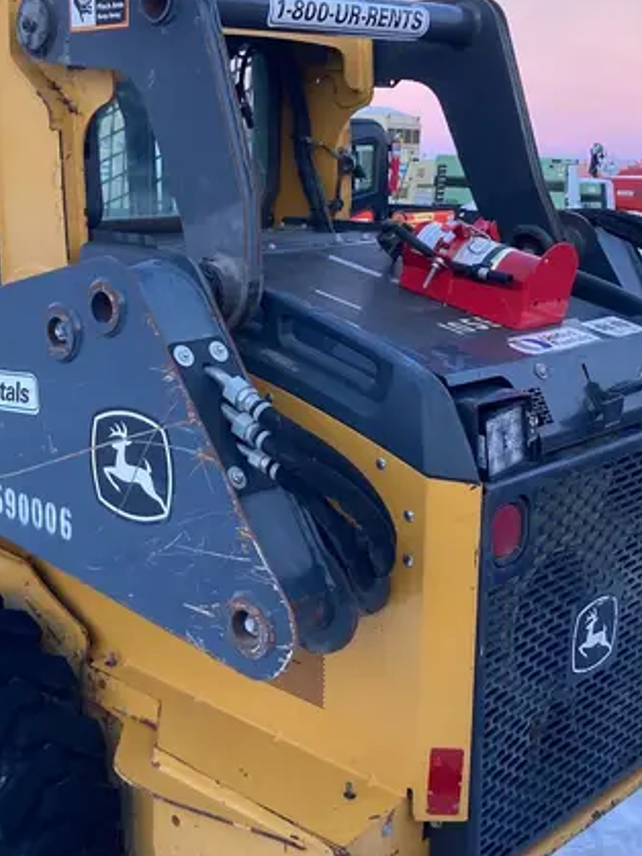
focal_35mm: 49
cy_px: 442
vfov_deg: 38.9
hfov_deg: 29.3
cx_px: 184
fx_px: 1212
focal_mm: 3.99
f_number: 1.8
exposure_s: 1/76
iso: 80
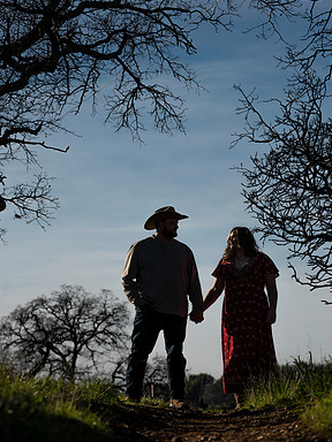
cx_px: 171
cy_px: 195
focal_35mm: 107
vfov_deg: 18.4
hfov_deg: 13.8
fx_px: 1368
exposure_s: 1/2000
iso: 50
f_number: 4.5
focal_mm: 95
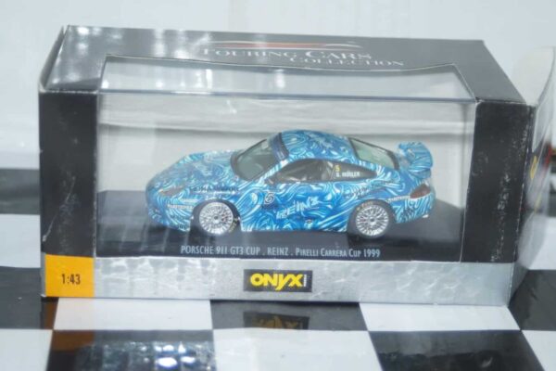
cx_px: 278
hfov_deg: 22.6
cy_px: 186
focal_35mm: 90
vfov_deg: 15.2
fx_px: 1390
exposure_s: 1/80
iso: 500
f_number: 5.6
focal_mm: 60
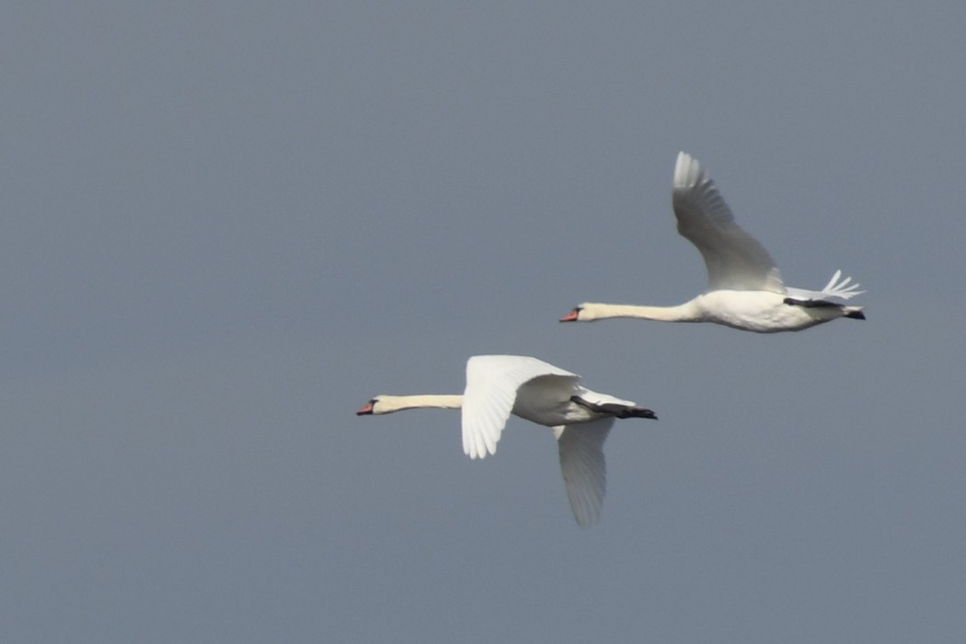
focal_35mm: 750
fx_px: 20123
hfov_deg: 2.7
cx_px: 483
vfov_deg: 1.8
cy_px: 322
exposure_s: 1/1600
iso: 200
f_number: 7.1
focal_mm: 500
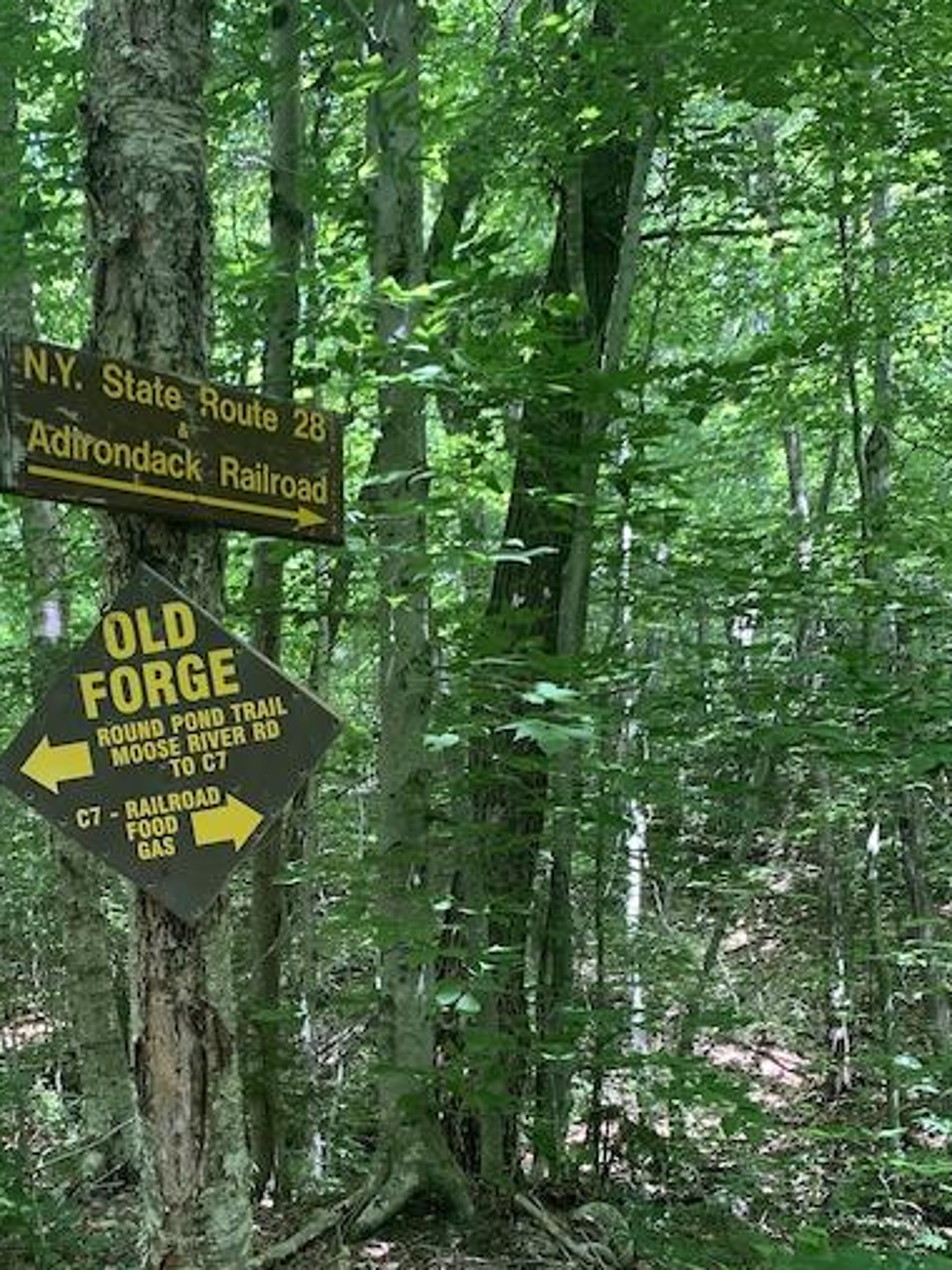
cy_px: 894
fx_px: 1504
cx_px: 258
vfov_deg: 44.8
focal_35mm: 41
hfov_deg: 34.5
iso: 100
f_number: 1.8
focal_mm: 4.25
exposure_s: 1/105
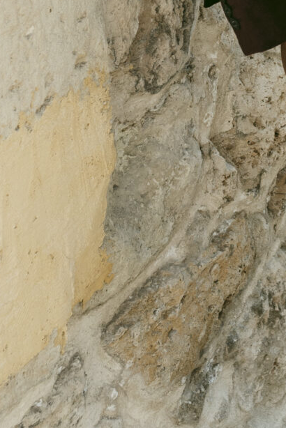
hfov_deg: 9.1
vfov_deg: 13.3
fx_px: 1738
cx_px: 457
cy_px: -189
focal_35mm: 146
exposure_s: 1/320
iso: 250
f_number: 6.3
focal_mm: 35
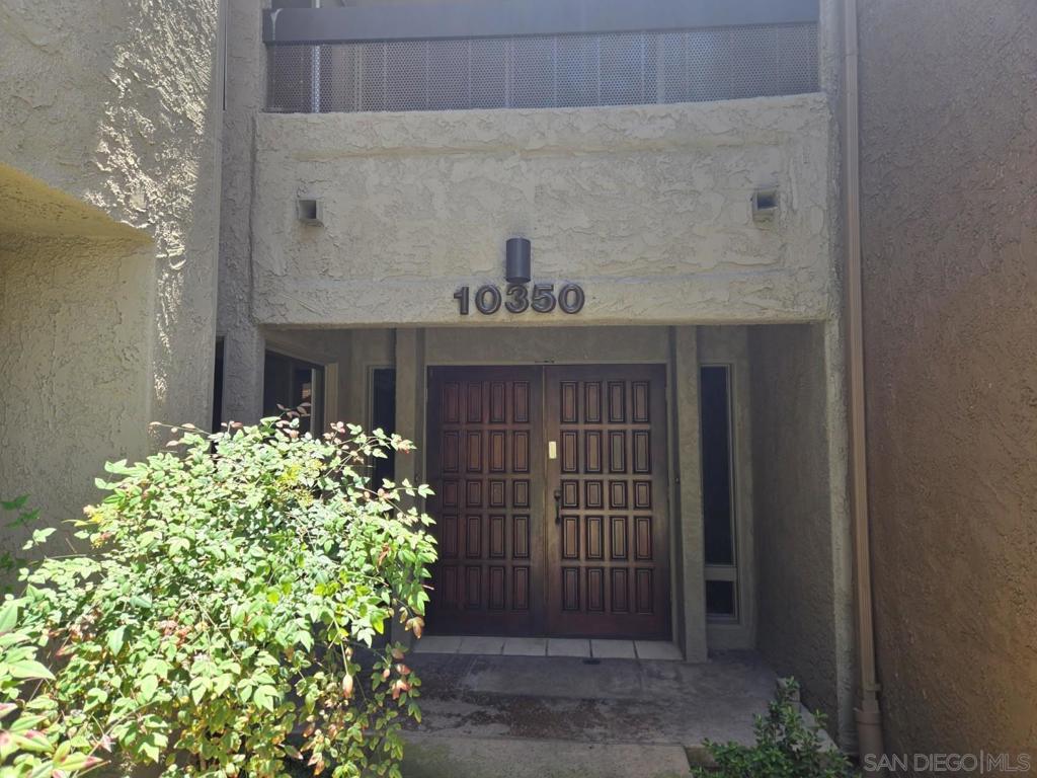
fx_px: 689
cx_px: 518
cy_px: 389
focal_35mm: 23
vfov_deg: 58.9
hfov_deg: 73.9
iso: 25
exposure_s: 1/210
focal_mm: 5.4
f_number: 1.8
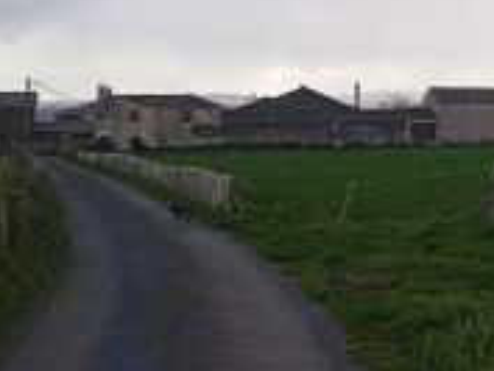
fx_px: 1085
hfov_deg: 24.6
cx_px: 480
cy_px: 123
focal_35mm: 76
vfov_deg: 19.3
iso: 112
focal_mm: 3.43
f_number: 2.2
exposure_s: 1/394
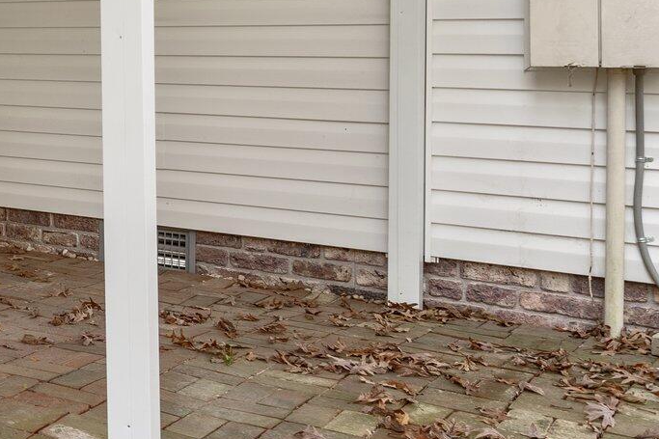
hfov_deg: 26.3
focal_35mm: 57
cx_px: -313
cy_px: 44
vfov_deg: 23.2
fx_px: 1043
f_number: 8
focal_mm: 19
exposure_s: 1/15
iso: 100
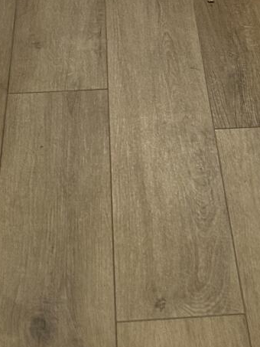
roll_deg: -2.2
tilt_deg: -14.5
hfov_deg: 13.9
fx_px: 1061
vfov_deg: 14.9
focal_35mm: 106
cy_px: -358
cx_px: 213
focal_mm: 6.86
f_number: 1.78
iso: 200
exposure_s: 1/60
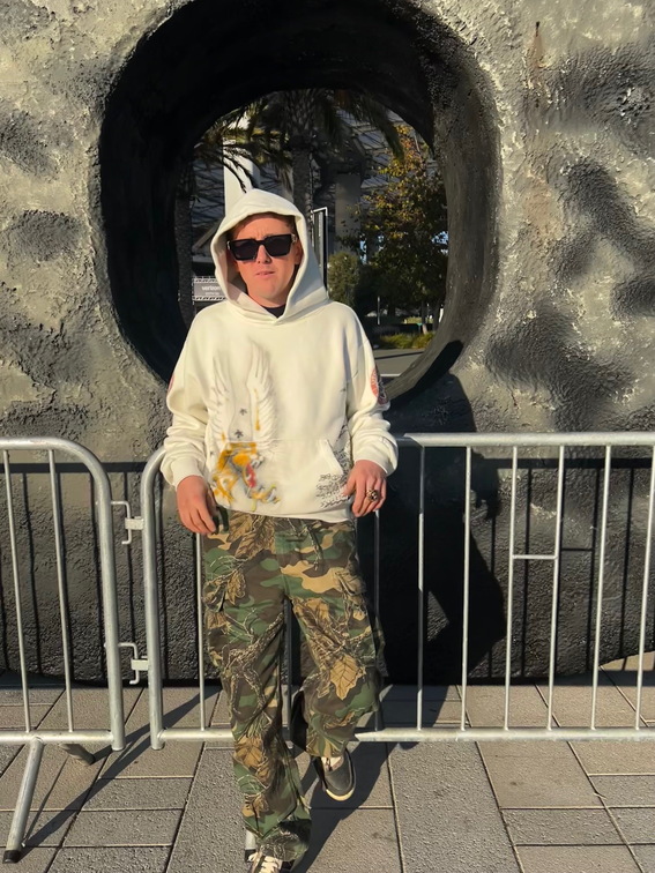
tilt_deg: -7.6
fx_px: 656
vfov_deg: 67.3
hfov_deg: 53.1
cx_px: 328
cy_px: 436
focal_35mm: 26
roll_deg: +1.9
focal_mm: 5.7
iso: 50
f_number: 1.5
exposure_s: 1/4115
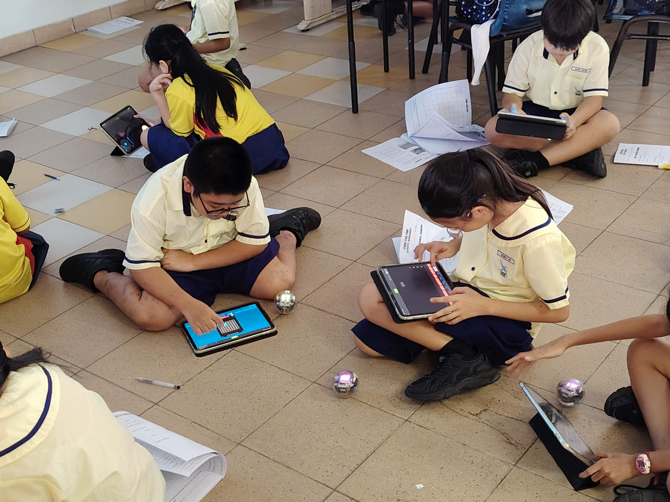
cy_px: 251
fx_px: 929
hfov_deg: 39.7
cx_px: 335
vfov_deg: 30.3
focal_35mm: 48
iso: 3816
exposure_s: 1/100
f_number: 1.75
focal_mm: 5.25
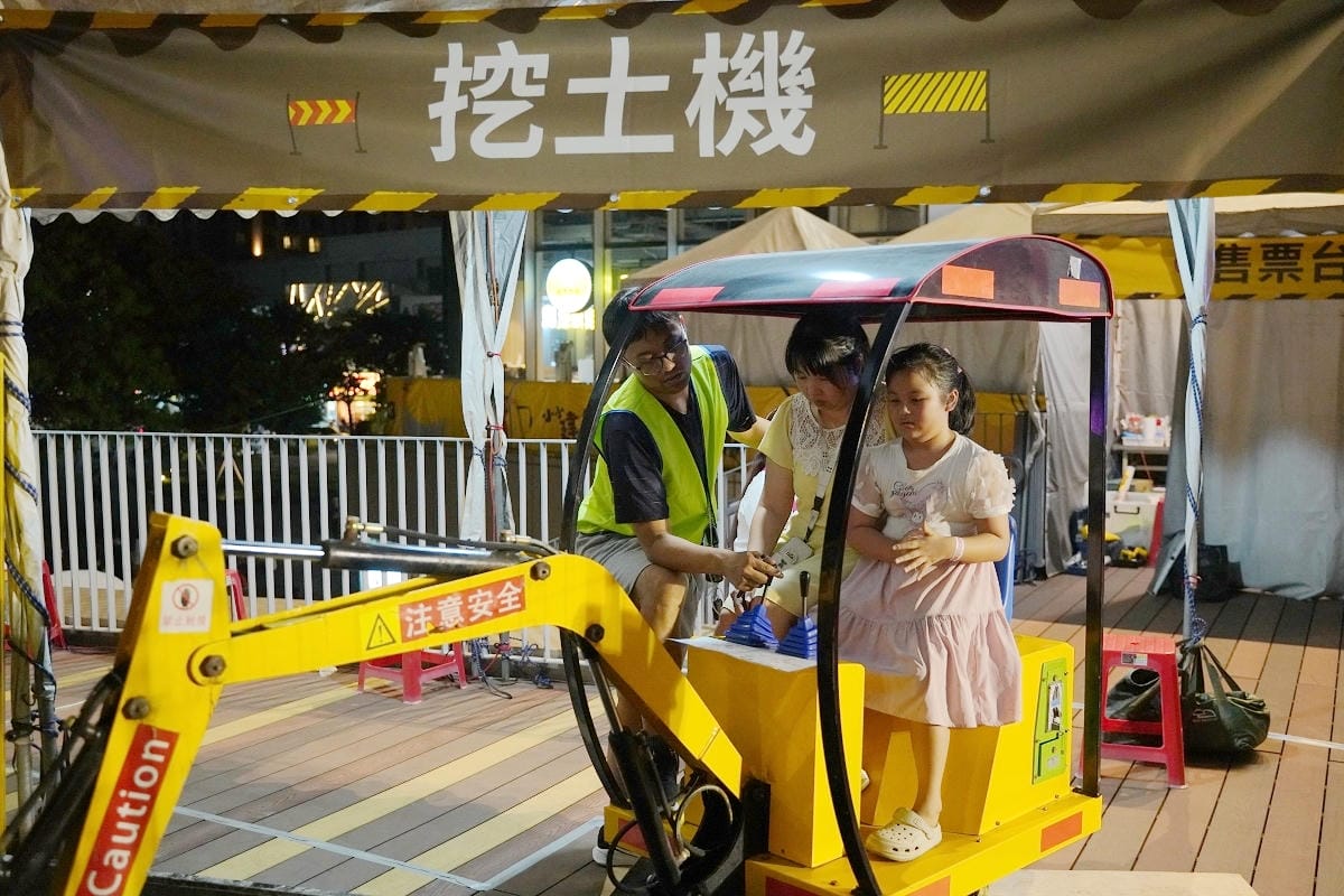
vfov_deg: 37.9
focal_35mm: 35
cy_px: 448
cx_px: 672
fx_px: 1307
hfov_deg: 54.4
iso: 5000
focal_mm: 35
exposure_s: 1/160
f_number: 2.8
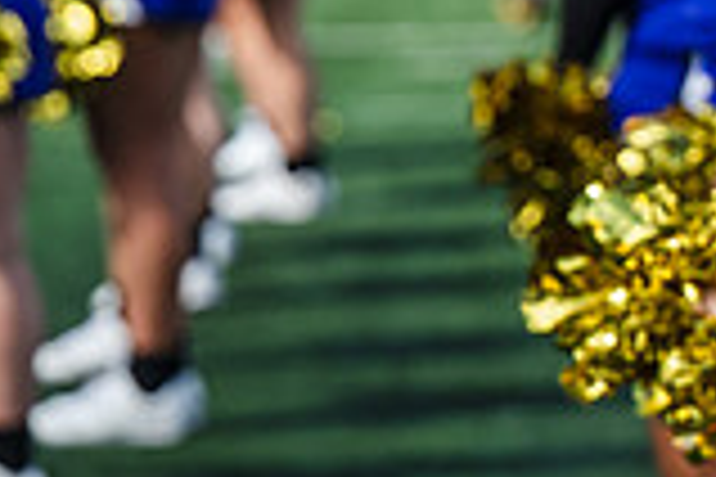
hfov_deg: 4.9
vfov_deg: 3.3
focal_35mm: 420
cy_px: -115
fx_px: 8353
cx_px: 1108
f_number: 3.5
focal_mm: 115
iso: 250
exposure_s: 1/1600
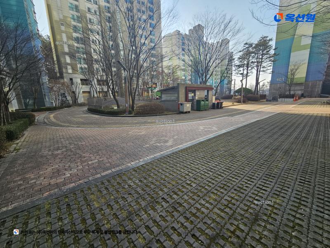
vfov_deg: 89.9
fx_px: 124
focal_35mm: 13
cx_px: 165
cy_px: 124
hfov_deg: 106.2
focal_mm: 2.2
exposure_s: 1/876
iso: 50
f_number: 2.2
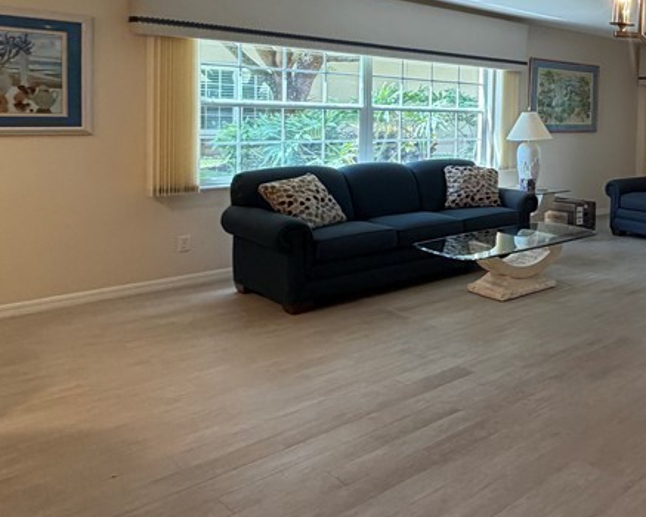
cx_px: 727
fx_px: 612
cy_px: 137
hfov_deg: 42.4
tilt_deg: -1.6
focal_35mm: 32
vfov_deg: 44.5
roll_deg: -2.2
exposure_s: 1/120
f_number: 2.2
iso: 250
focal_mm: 2.22
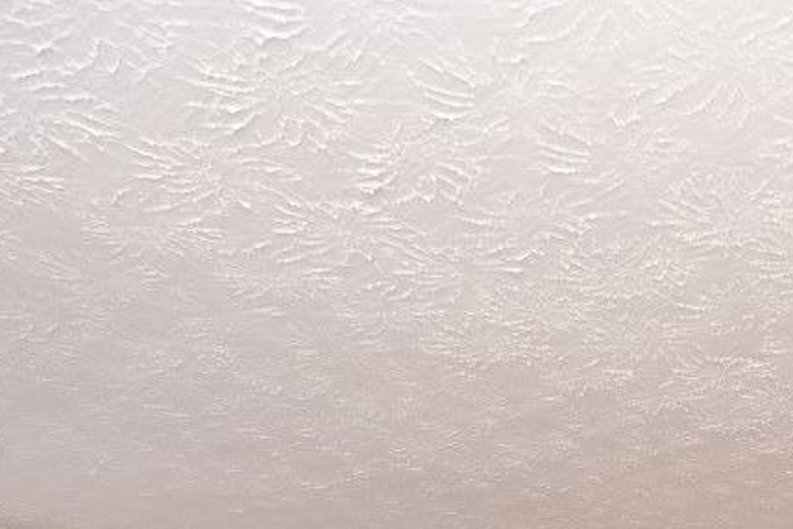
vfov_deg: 22.4
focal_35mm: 49
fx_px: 1079
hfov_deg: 37.9
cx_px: 697
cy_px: 803
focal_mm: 14
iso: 360
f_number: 4
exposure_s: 1/60
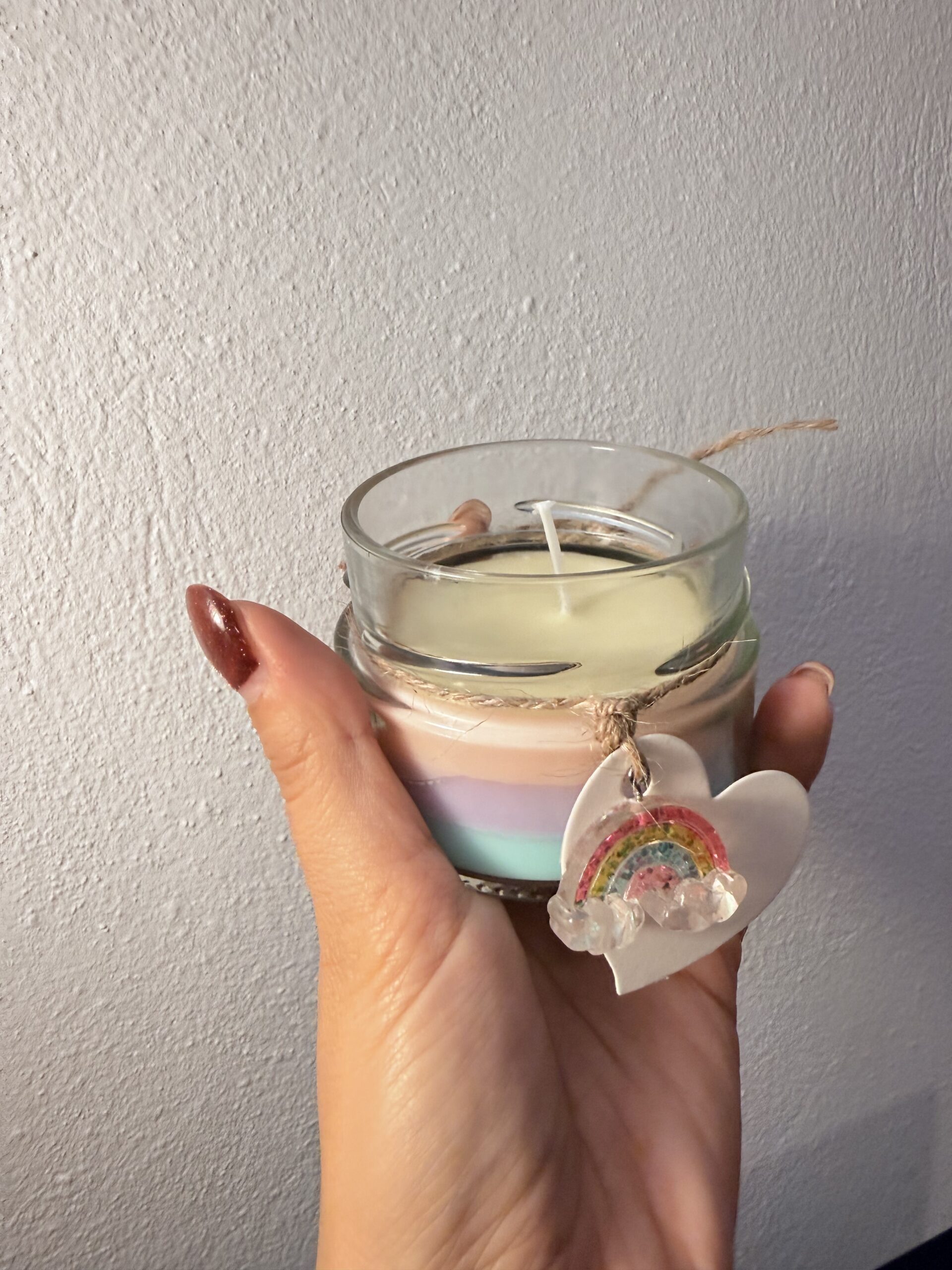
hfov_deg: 56.8
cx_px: 476
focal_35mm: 24
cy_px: 635
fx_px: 880
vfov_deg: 71.6
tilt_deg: -11.7
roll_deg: -1.7
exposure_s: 1/100
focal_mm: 2.22
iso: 160
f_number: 2.2
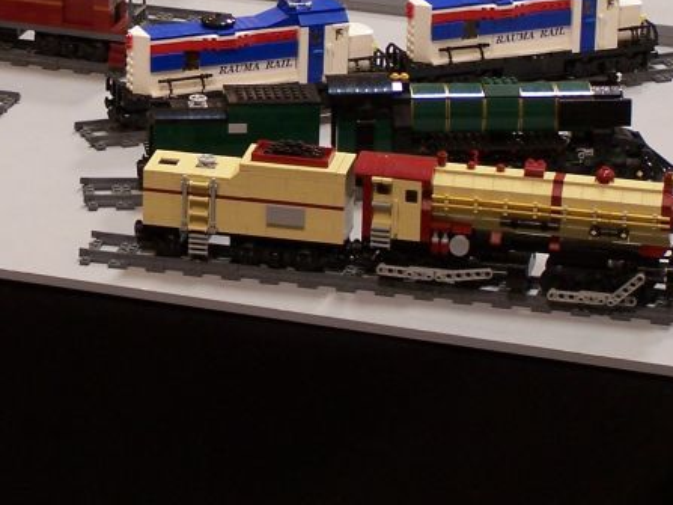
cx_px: 108
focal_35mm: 172
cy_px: 11
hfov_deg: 11.4
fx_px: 3343
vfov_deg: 8.6
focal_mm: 12.4
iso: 80
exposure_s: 1/2
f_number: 3.2
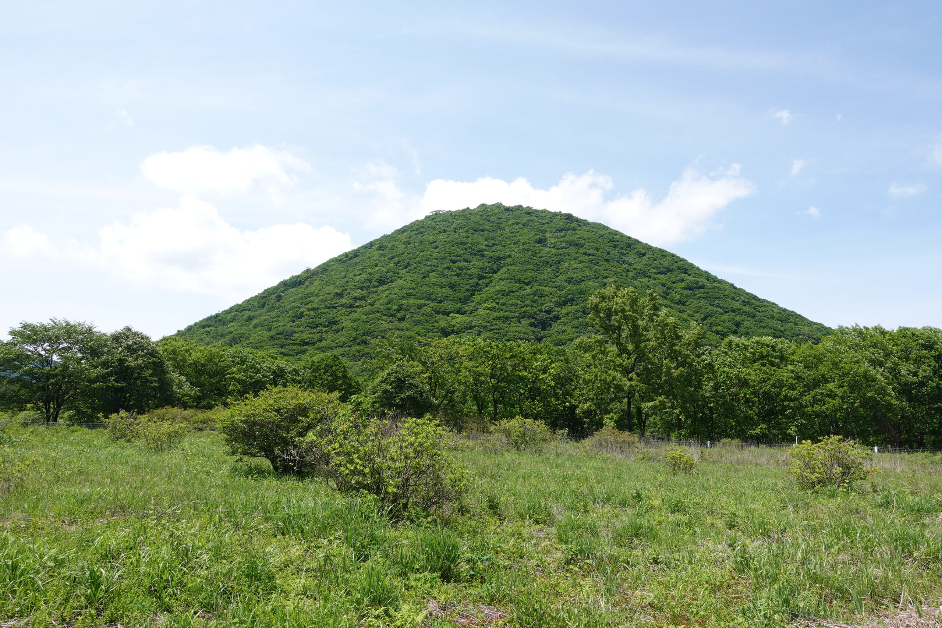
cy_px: 314
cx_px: 471
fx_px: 628
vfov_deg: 53.1
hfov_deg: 73.7
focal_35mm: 24
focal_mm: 8.8
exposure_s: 1/320
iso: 125
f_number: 5.6
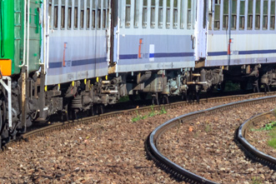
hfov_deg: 4.1
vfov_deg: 2.7
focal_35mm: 508
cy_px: -100
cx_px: 281
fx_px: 3896
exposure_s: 1/320
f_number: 8
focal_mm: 70
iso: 100
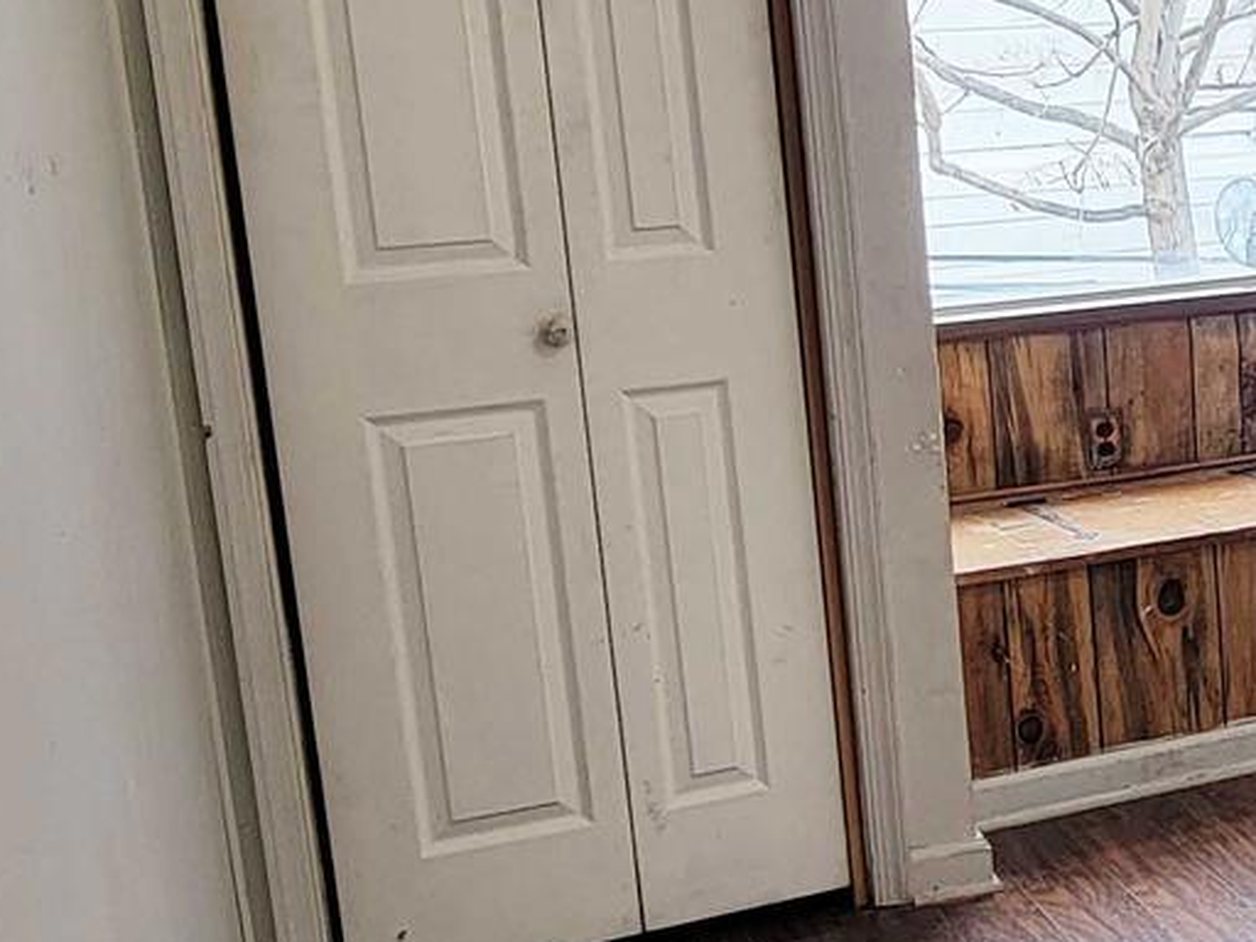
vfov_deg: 28.0
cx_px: 1435
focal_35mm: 52
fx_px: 1887
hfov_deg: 31.8
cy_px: 368
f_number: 2.2
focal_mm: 2.2
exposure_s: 1/60
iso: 50
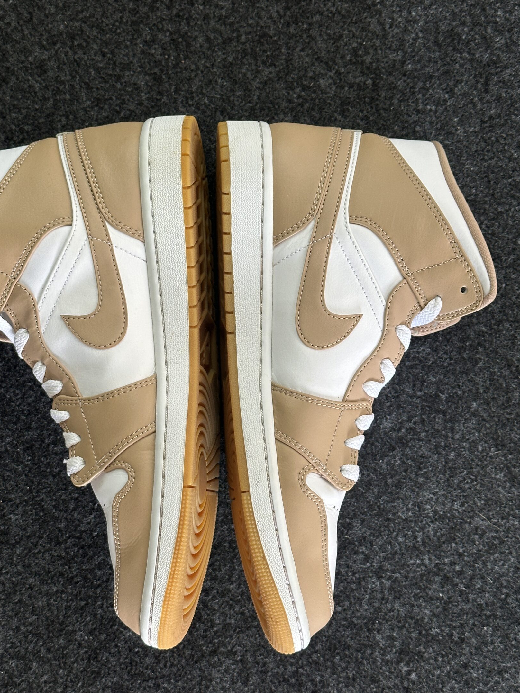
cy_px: 352
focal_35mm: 57
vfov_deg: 33.8
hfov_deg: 25.6
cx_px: 230
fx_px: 1142
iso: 80
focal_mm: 6.86
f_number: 1.78
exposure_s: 1/50
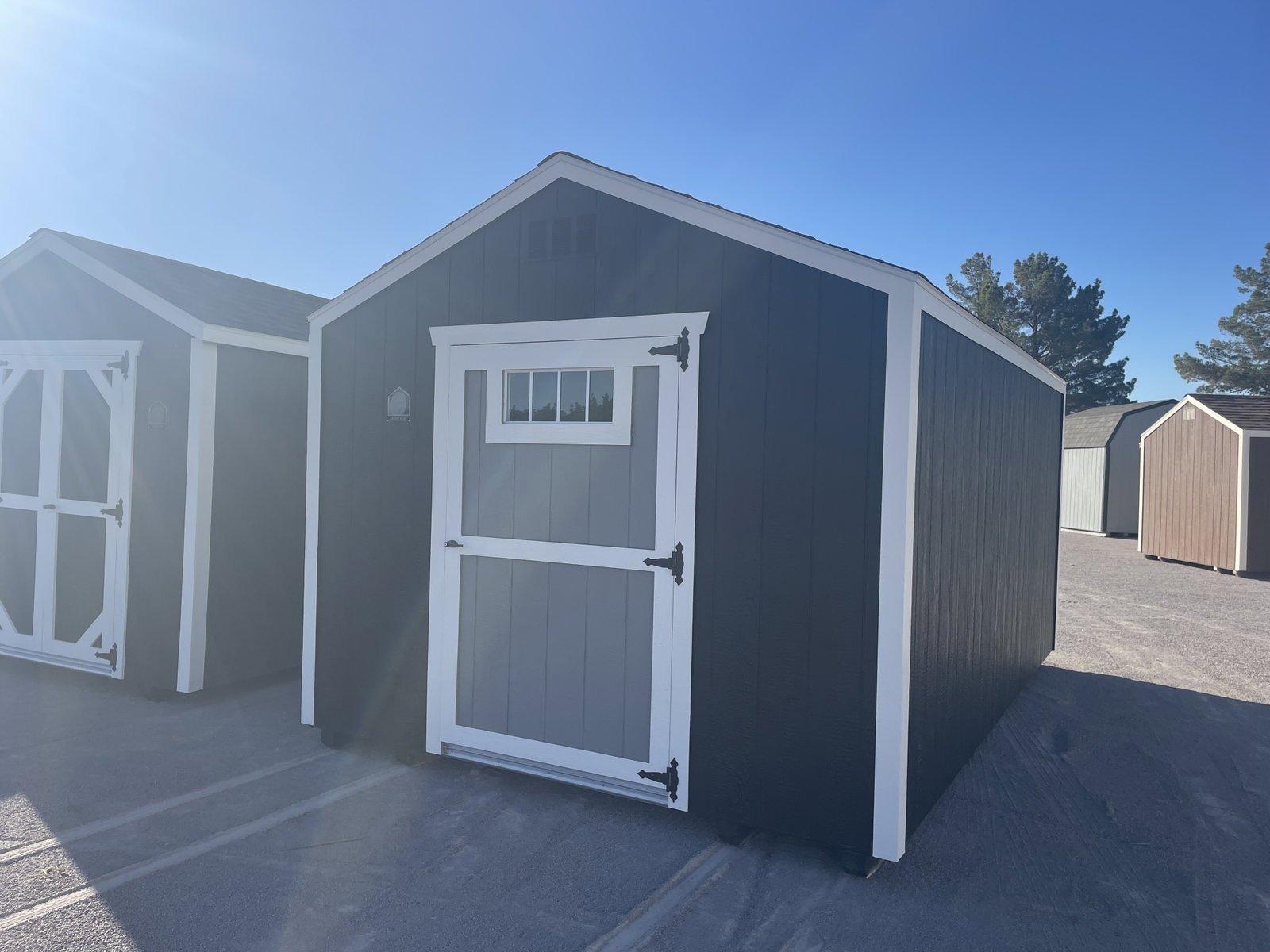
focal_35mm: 26
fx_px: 954
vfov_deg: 53.1
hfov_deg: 67.3
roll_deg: +0.2
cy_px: 476
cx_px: 635
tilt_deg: +0.3
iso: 32
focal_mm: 4.2
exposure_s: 1/2618
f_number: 1.6
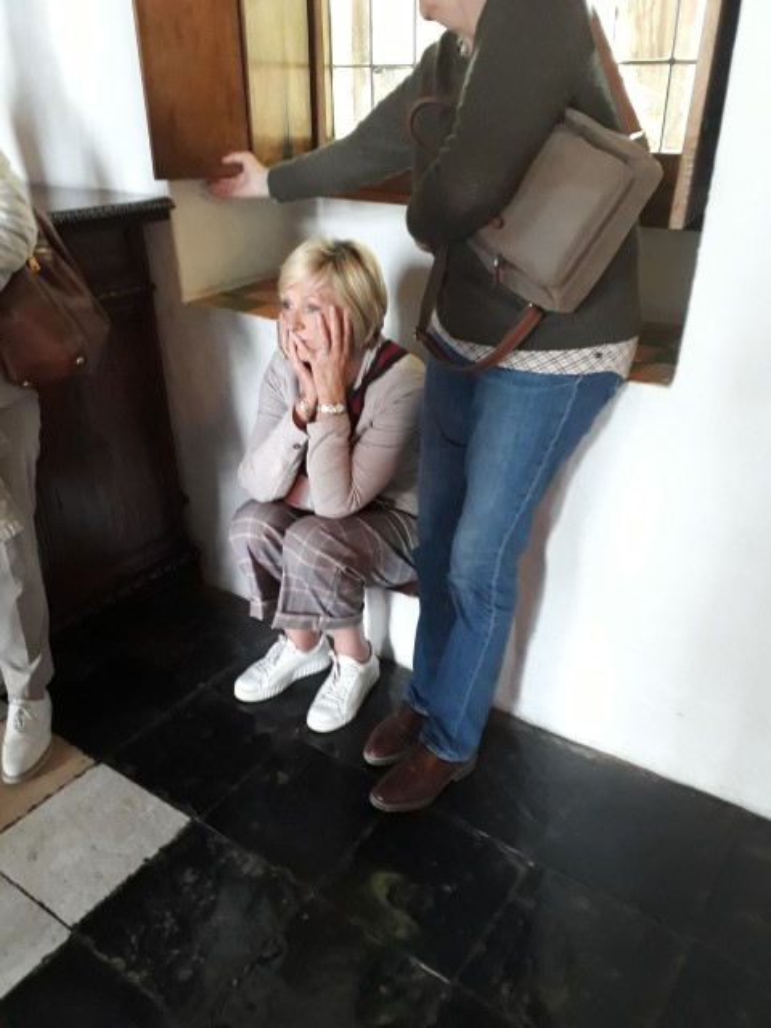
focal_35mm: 27
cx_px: 386
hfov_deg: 51.4
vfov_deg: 65.3
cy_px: 514
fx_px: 802
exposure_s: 1/17
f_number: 1.9
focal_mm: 3.6
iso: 400
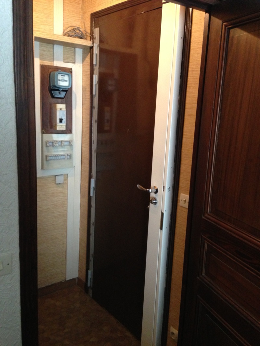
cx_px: 130
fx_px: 330
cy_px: 173
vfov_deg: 55.3
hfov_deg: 43.0
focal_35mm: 33
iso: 400
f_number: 2.4
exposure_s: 1/20
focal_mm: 4.13
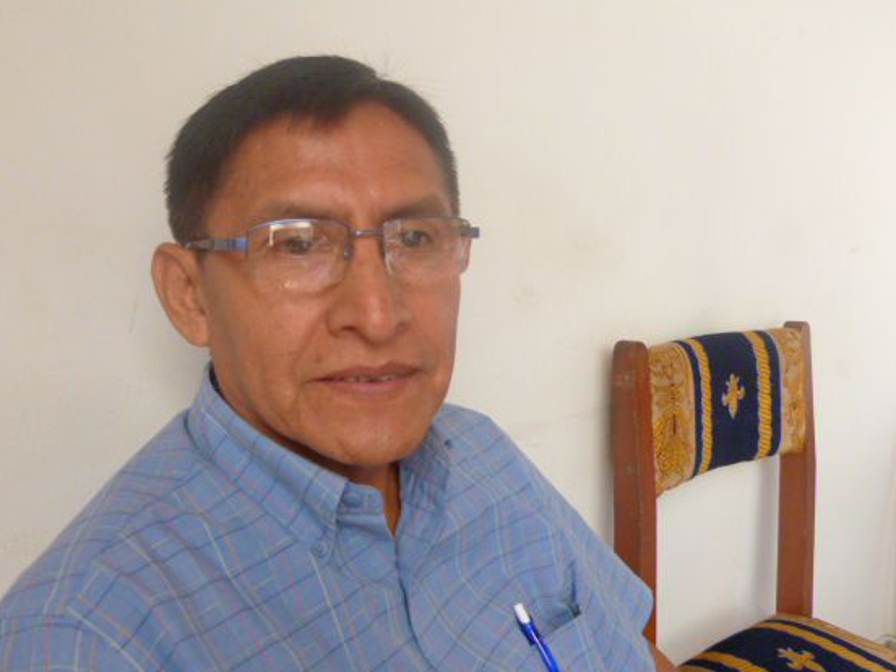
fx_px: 751
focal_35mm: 29
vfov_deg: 48.2
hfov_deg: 61.5
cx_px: 396
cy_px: 320
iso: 400
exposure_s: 1/60
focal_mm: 4.5
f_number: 2.8
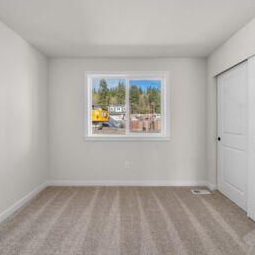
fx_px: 133
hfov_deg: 87.4
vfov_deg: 87.4
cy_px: 124
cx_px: 126
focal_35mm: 16
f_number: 7.1
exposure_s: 1/30
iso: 1000
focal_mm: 12
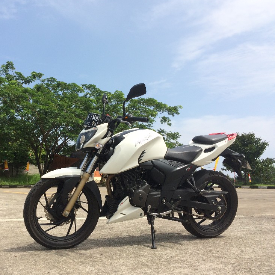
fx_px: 315
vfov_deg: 47.2
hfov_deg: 46.4
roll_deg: -0.5
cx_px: 88
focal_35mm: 35
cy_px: 138
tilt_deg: +6.9
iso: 32
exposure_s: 1/2160
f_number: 2.2
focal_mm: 4.15
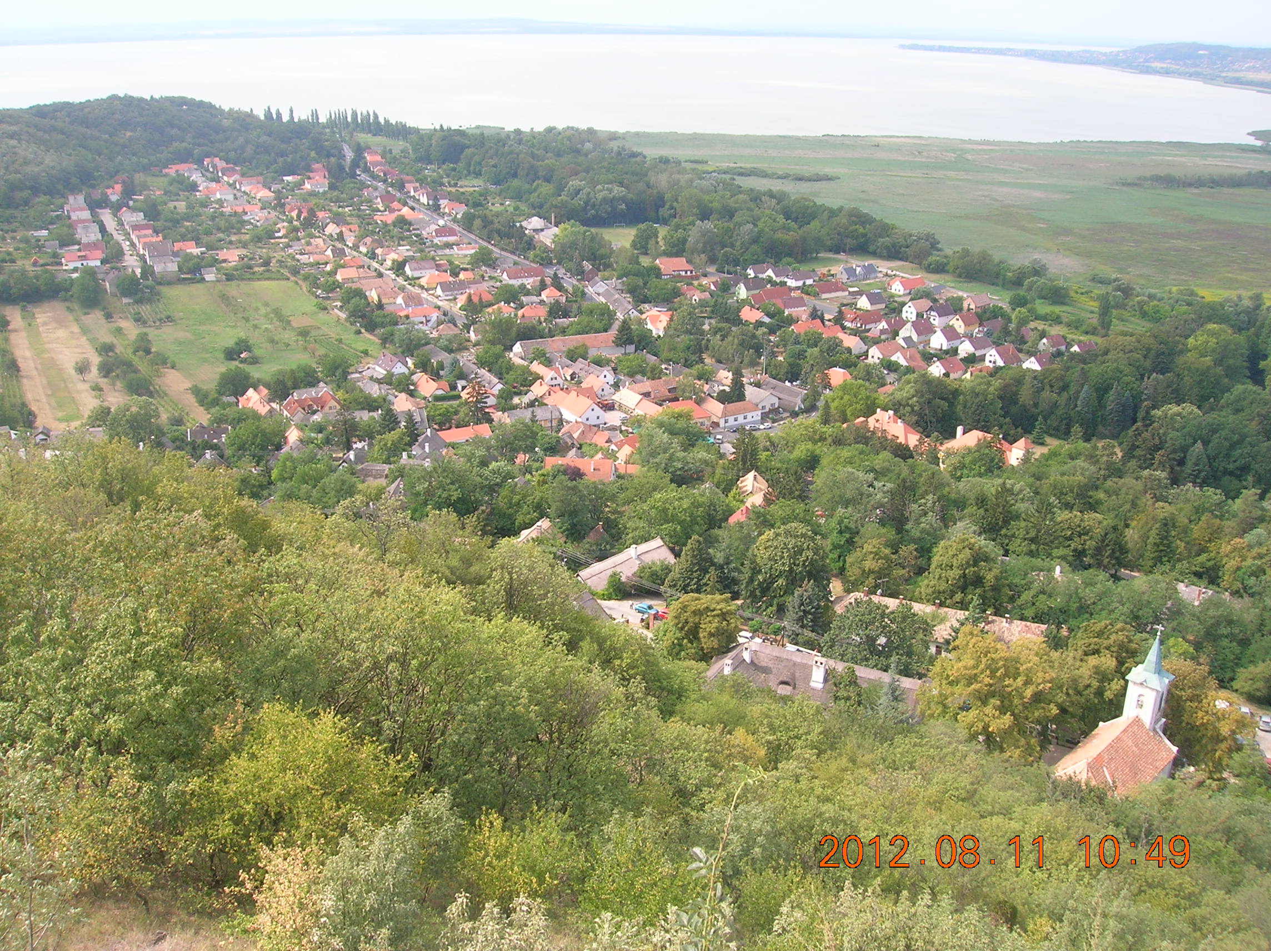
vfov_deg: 41.7
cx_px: 636
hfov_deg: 54.0
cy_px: 476
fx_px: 1247
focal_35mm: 34
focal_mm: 5.7
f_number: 4.9
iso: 50
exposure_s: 1/149
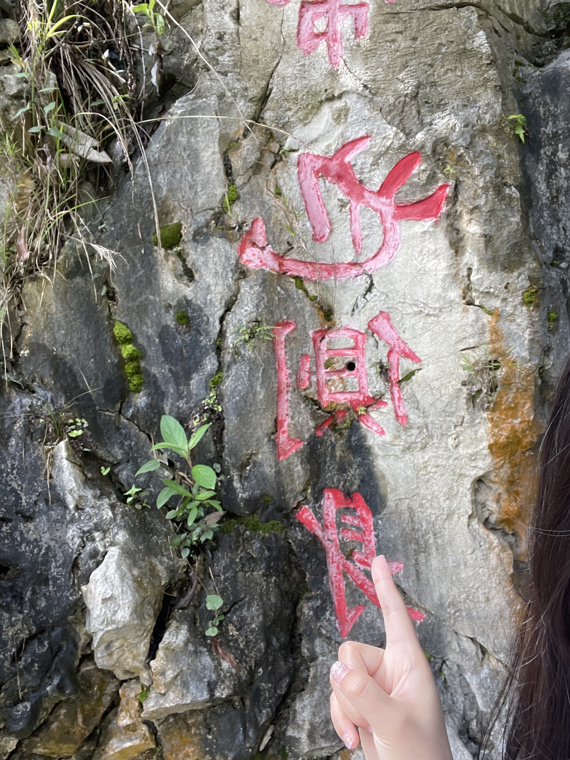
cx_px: 285
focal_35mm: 30
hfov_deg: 46.8
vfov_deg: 60.0
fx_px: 659
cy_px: 380
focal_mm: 2.71
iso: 32
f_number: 2.2
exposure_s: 1/121
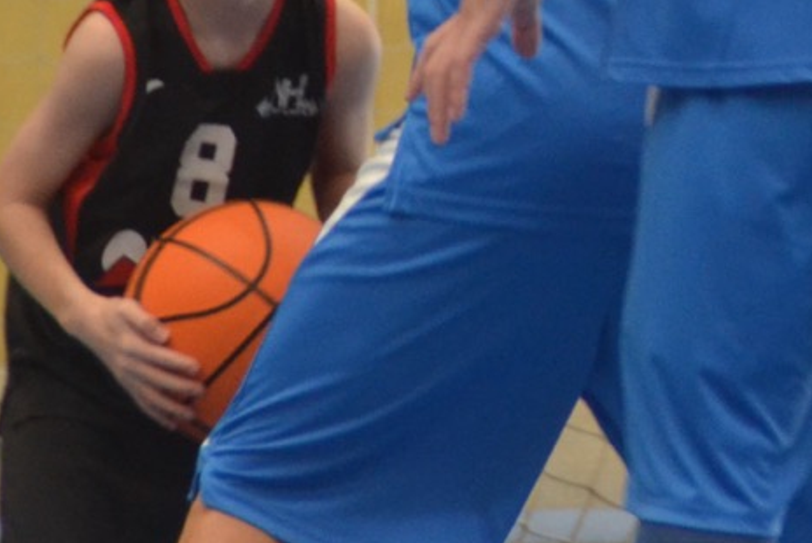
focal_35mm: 785
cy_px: -158
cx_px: 1138
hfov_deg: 2.6
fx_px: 17715
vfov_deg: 1.8
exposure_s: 1/125
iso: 1400
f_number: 6
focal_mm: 135
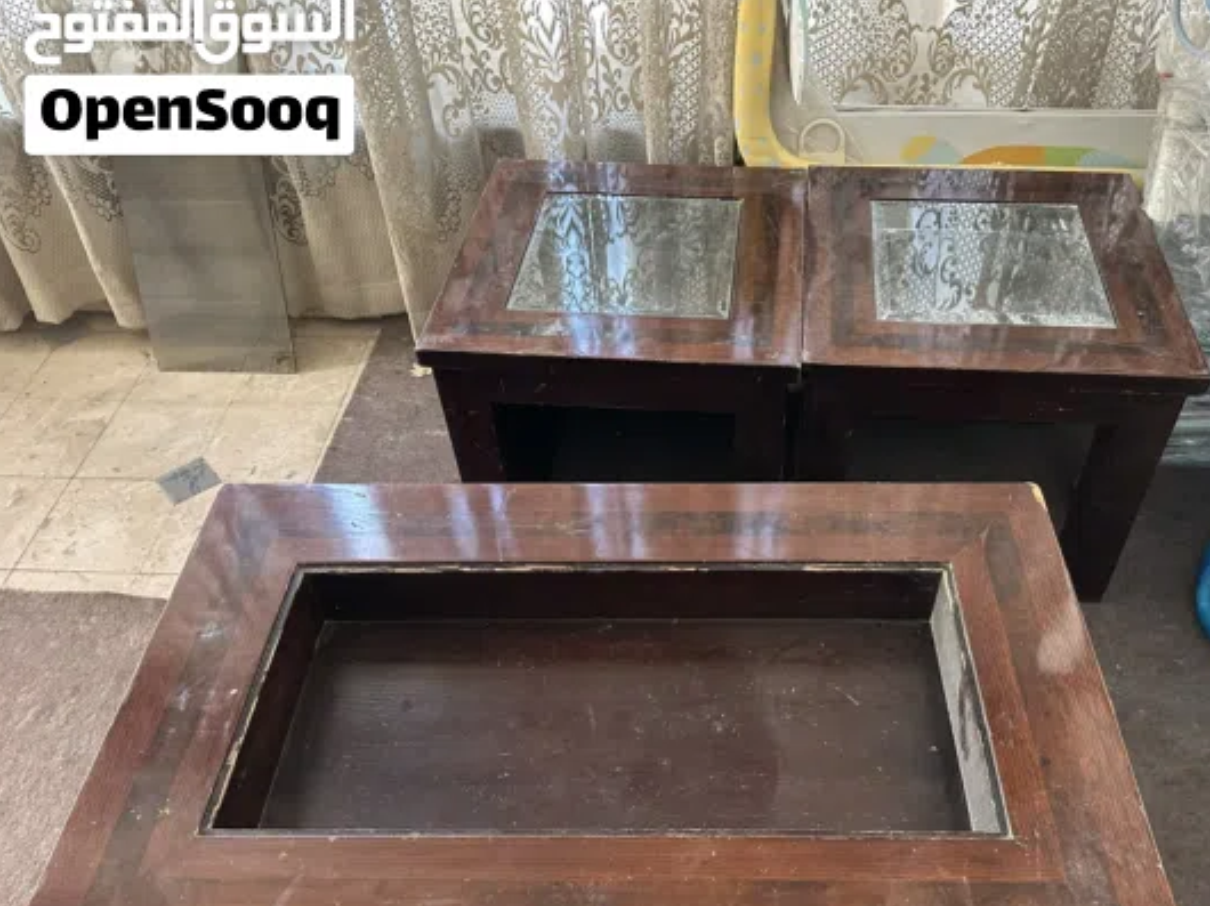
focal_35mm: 29
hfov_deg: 61.4
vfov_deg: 48.2
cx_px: 699
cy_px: 484
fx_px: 1013
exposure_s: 1/60
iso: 640
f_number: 1.78
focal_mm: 6.86
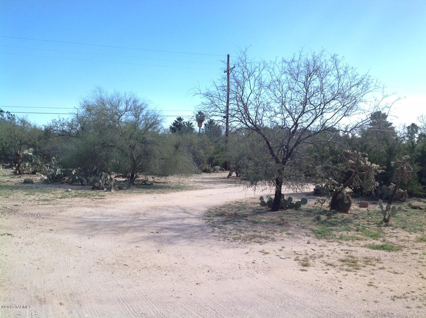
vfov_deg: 40.6
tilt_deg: +3.8
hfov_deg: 52.7
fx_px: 430
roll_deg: +0.0
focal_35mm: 35
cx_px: 213
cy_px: 159
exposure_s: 1/975
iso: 50
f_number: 2.4
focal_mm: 4.28
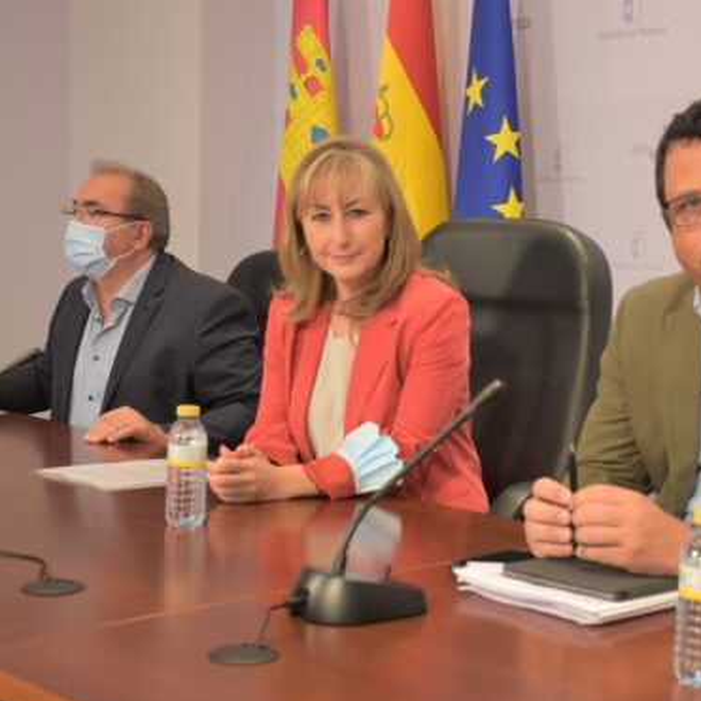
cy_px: 376
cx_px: 474
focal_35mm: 66
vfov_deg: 26.1
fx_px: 1512
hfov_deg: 25.9
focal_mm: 32
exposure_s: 1/60
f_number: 4
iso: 800
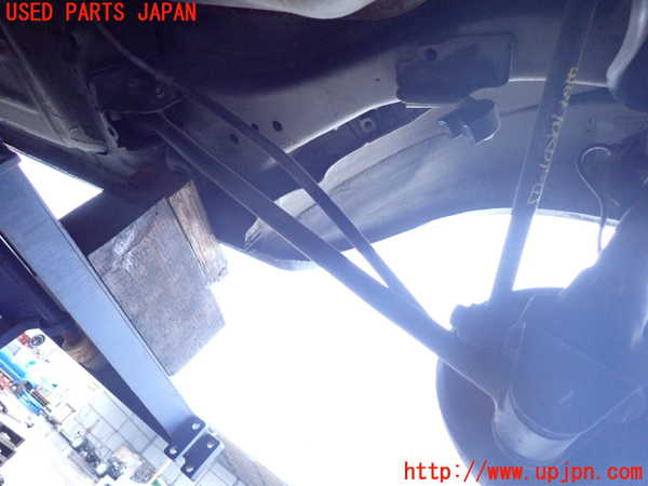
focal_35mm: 25
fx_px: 468
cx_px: 324
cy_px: 243
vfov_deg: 54.9
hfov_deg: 69.4
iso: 1000
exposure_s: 1/125
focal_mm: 4.5
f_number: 2
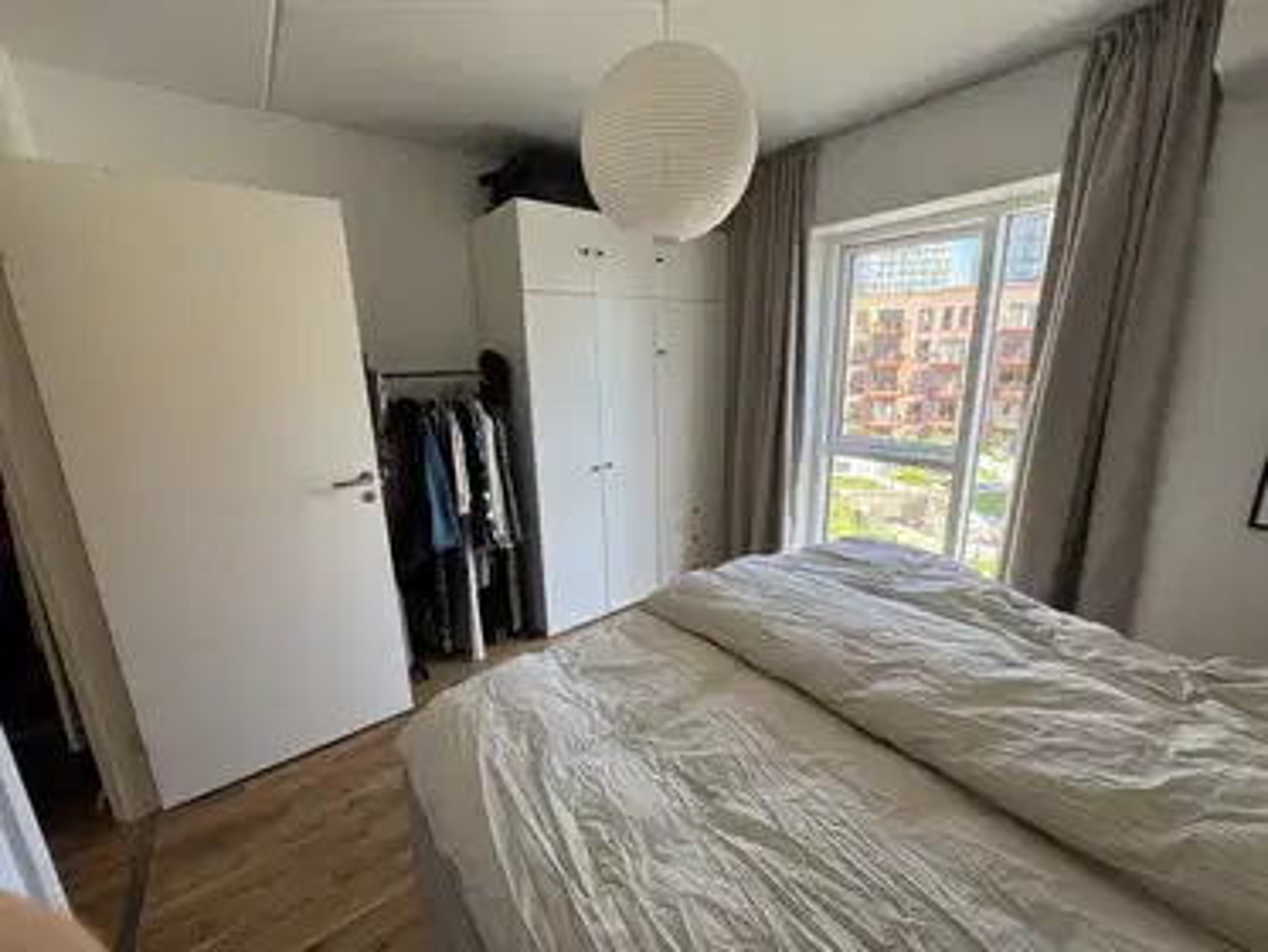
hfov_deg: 102.0
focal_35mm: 14
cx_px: 634
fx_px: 513
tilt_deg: -12.5
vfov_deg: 85.7
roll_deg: +1.3
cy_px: 476
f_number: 2.2
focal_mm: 2.22
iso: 64
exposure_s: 1/99
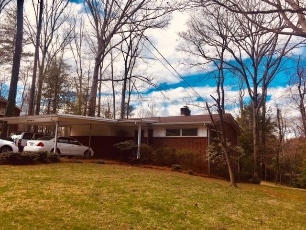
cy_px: 115
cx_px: 153
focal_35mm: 29
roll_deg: -4.6
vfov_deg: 48.2
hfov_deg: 61.7
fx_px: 256
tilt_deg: +8.6
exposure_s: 1/2825
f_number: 2.2
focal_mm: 4.15
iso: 32
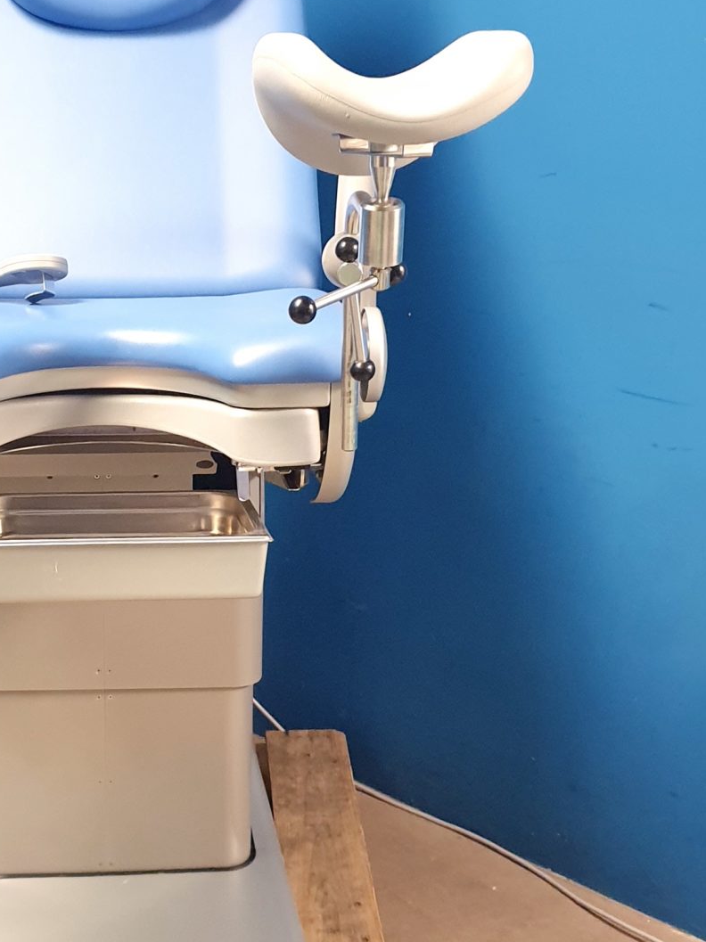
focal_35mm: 63
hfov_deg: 22.9
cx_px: 116
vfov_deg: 30.7
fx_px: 1714
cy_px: 471
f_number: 1.5
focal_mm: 4.3
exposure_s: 1/42
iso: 250
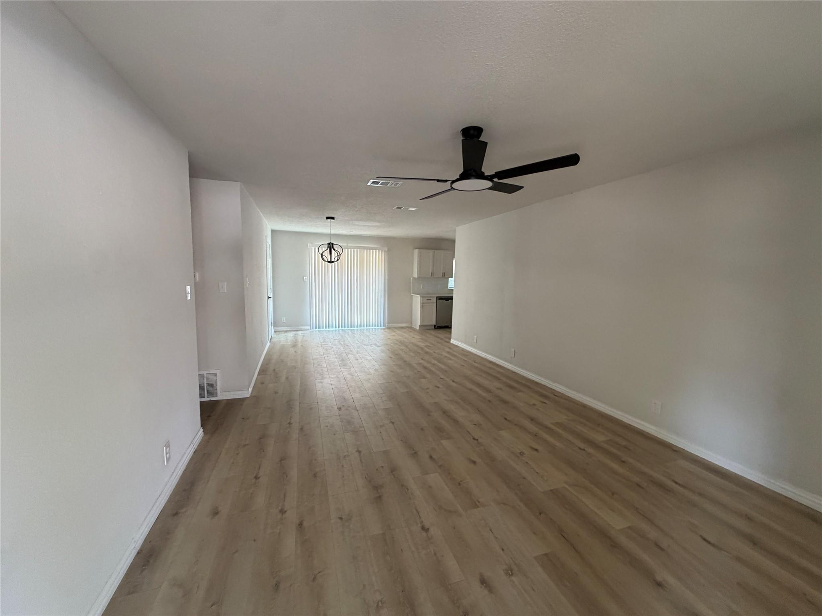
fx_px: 332
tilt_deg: -6.2
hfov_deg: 102.1
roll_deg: -0.5
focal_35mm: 14
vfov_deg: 85.7
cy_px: 308
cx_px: 411
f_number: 2.2
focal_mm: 2.22
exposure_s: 1/121
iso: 320
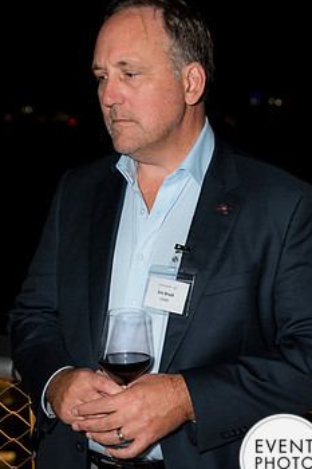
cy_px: 244
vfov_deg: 22.6
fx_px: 1171
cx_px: 171
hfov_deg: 15.2
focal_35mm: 90
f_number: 5.6
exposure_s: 1/125
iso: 1250
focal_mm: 70
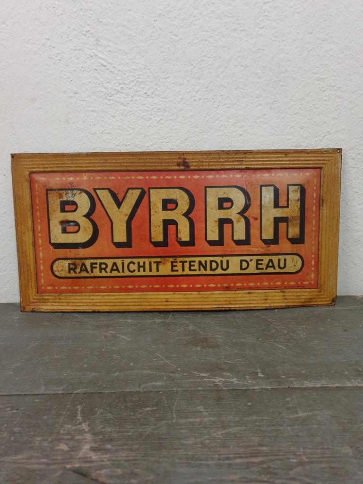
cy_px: 242
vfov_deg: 67.3
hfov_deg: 53.1
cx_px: 182
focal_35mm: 26
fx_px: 364
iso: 250
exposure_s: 1/50
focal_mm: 4.3
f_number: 1.5
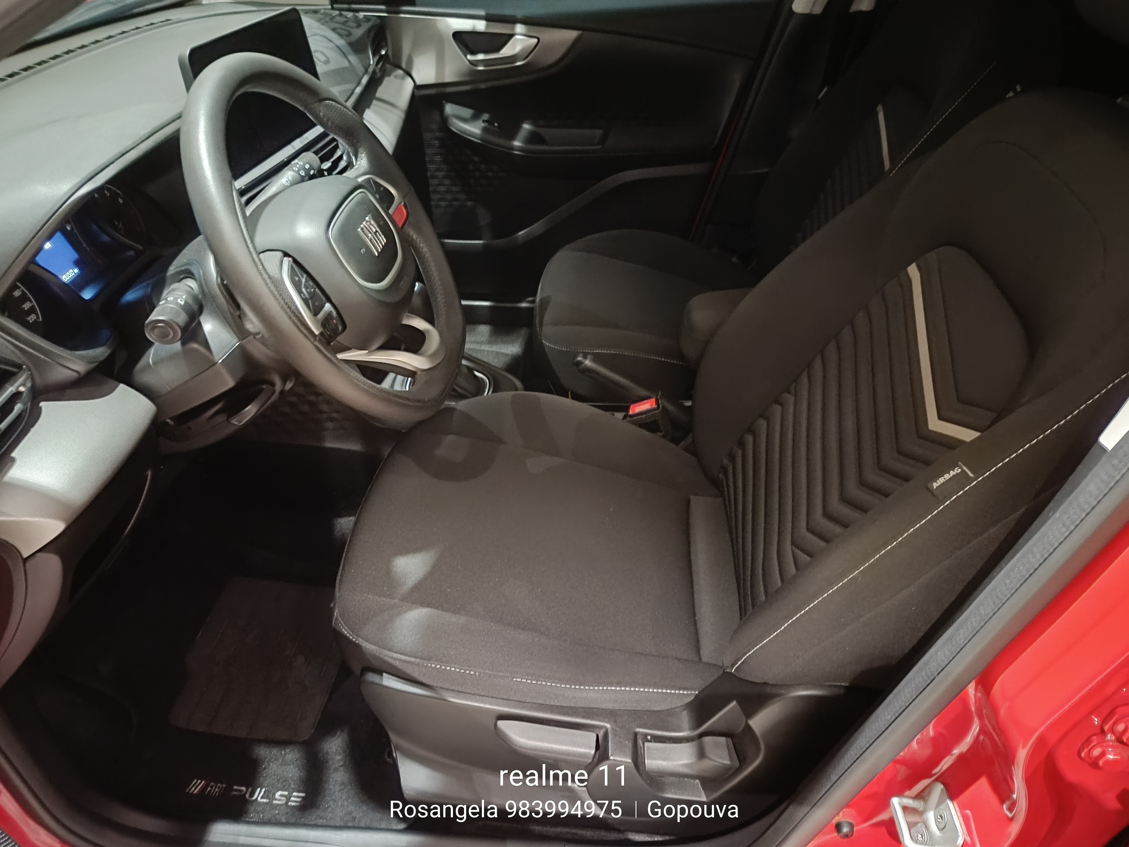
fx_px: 783
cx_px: 564
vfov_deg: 56.8
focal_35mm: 24
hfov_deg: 71.6
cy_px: 424
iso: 10000
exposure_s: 1/16.7
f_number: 1.79
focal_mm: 5.44
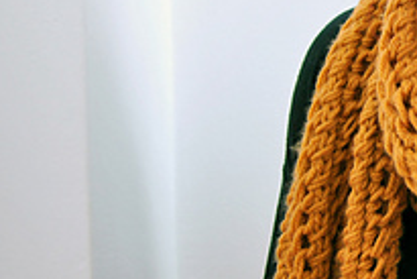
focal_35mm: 103
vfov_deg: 13.3
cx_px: 600
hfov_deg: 18.0
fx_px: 1194
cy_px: 67
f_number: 3.5
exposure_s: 1.3
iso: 200
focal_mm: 22
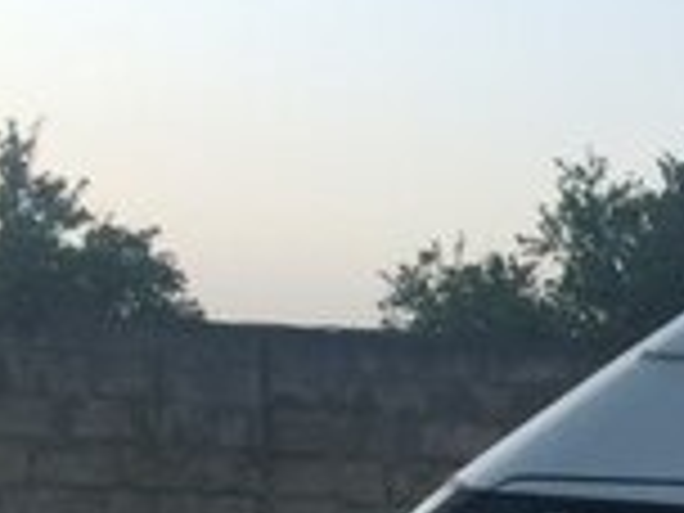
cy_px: 803
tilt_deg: -4.7
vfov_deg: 11.2
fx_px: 2490
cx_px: 1256
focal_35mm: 126
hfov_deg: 13.8
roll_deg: -3.5
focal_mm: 4.15
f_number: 2.2
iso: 32
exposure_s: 1/33
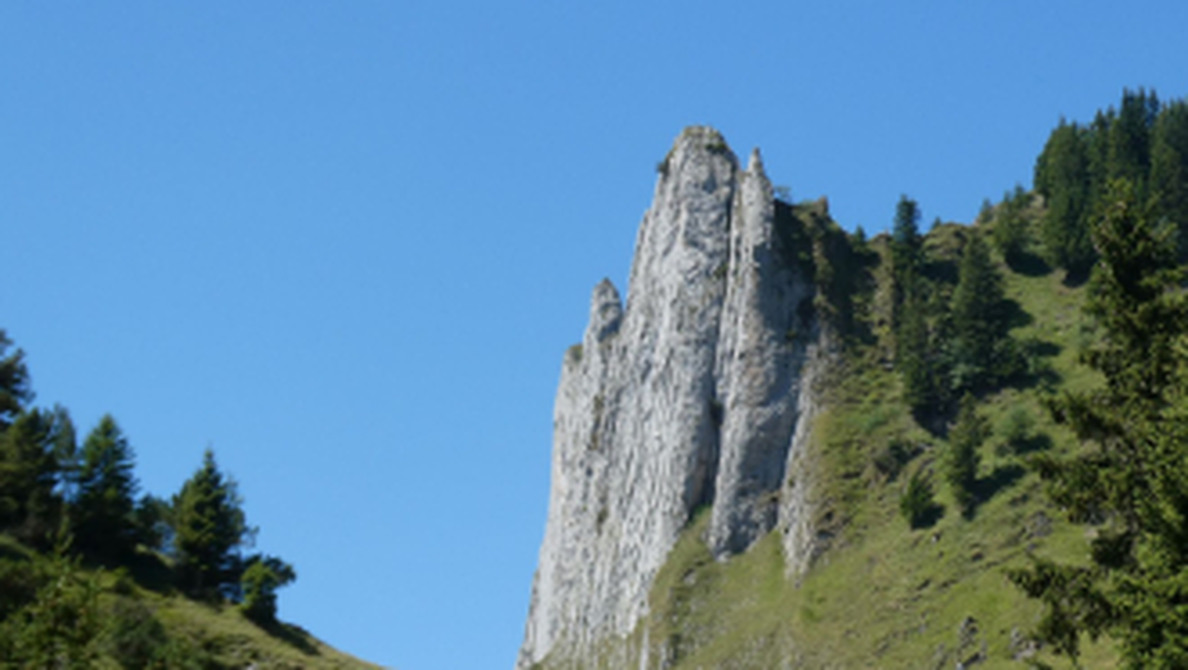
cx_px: 718
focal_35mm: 76
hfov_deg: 27.8
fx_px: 2395
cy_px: 400
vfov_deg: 15.9
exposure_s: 1/400
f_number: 4.1
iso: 80
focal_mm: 9.6
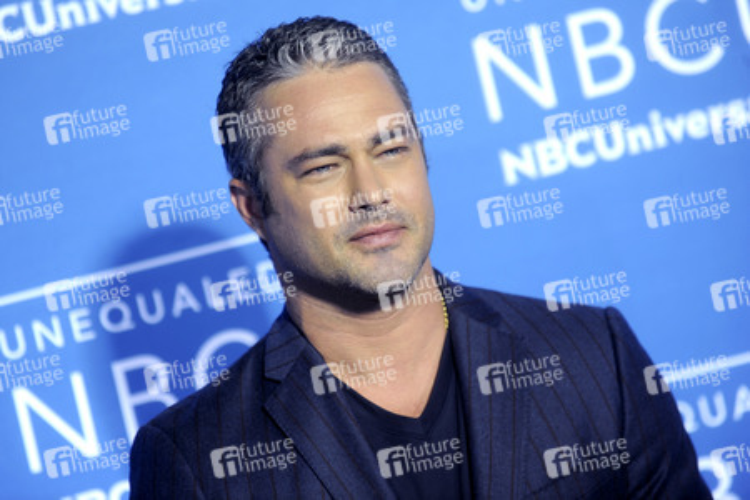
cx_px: 375
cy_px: 250
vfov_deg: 6.9
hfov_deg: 10.3
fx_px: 4166
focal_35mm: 200
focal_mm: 200
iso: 800
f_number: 4.5
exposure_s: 1/400
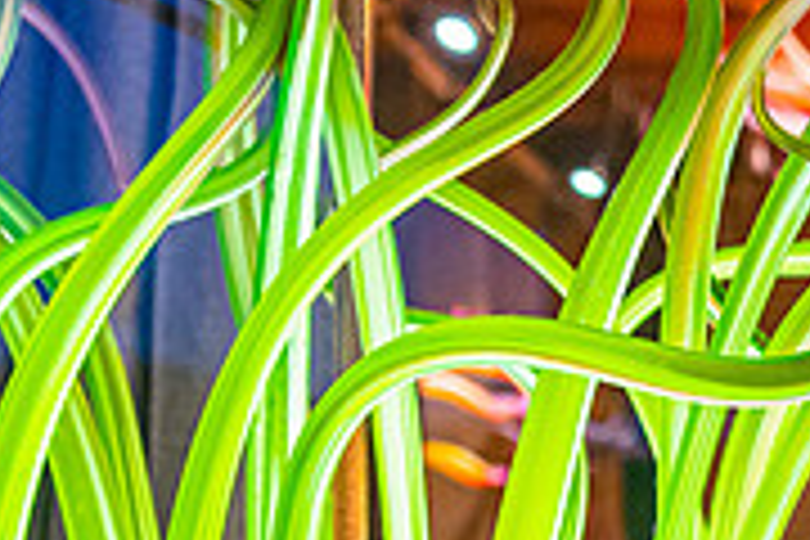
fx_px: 2295
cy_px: 551
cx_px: 1102
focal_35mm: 102
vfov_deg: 13.2
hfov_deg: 18.4
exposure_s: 1/125
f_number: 3.2
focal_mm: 20
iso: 800
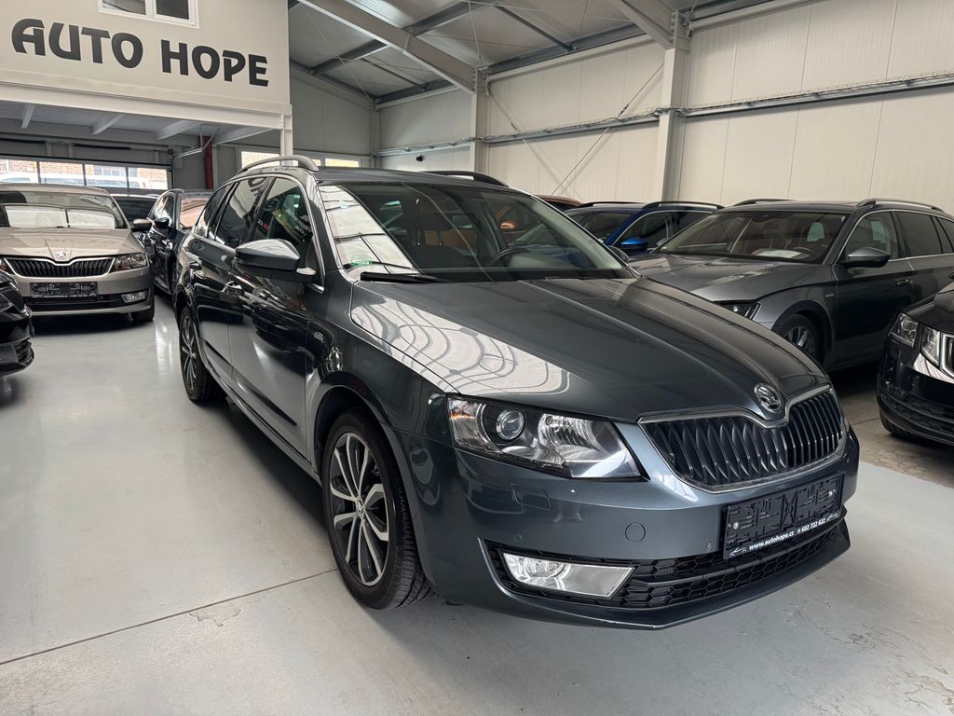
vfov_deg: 56.8
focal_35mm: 24
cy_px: 358
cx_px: 477
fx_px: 661
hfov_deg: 71.6
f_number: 1.78
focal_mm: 6.76
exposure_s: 1/60
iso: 320
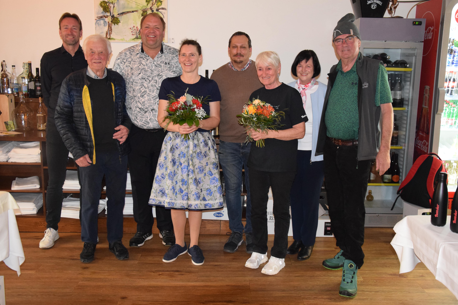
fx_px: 471
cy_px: 154
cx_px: 228
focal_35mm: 37
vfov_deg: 35.9
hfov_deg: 51.9
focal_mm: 24
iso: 3200
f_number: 3.8
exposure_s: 1/60
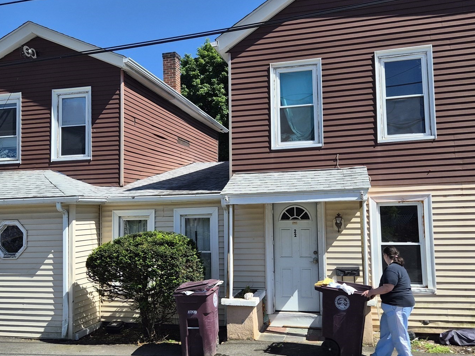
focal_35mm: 35
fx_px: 480
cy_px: 183
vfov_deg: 40.7
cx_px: 229
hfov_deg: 52.6
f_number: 1.8
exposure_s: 1/4416
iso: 80
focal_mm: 5.4
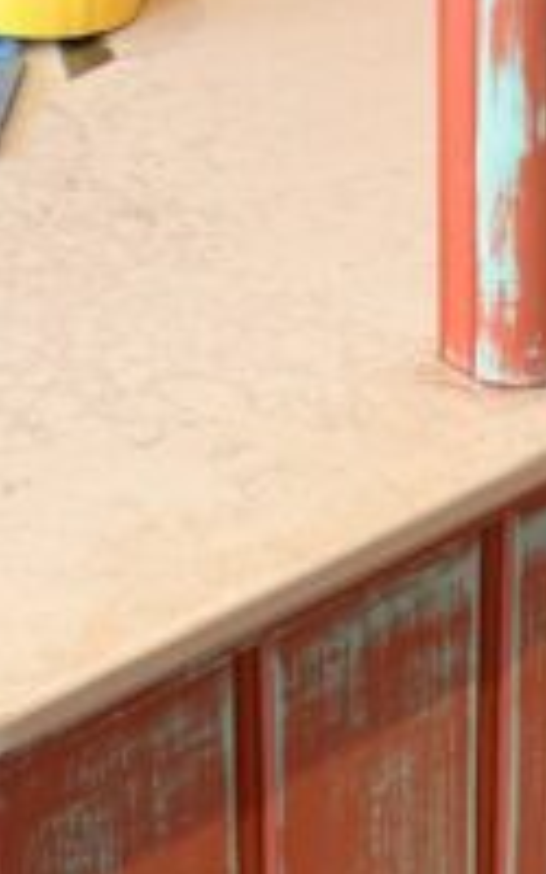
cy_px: 367
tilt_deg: -30.8
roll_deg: -4.3
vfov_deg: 16.1
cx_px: 834
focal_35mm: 130
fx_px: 3095
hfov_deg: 9.8
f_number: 1.78
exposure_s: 1/50
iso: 160
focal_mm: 6.76
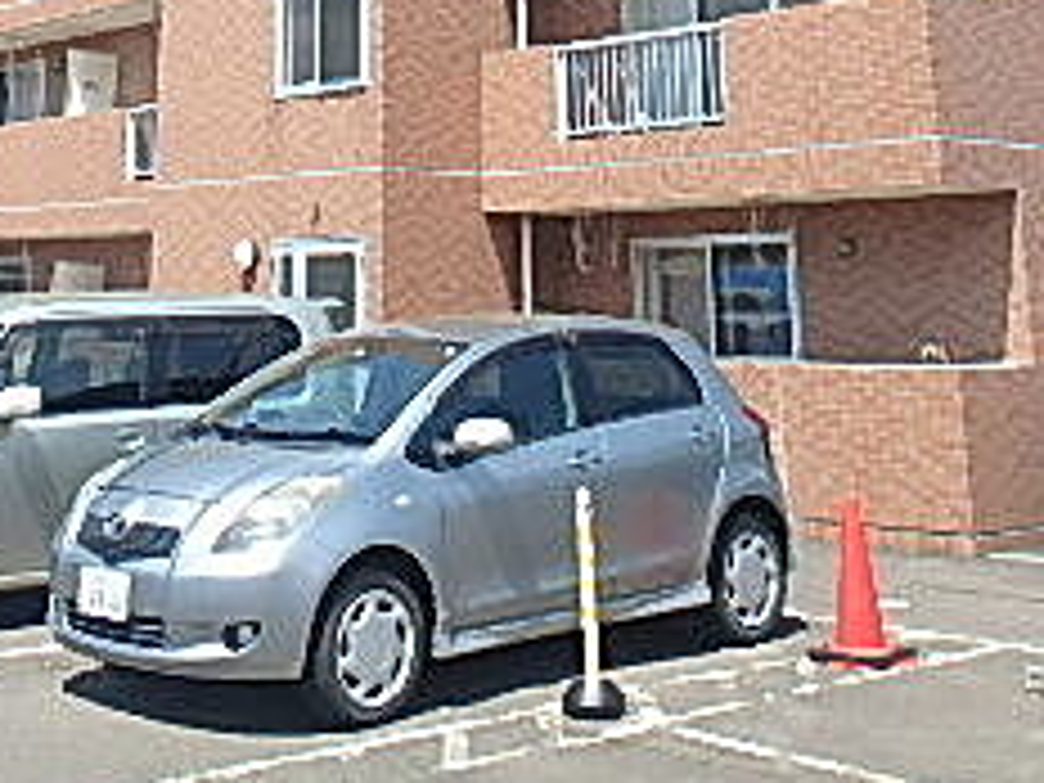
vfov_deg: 22.4
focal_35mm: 58
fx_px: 1749
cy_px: -248
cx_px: 328
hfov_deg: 32.9
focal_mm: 3.7
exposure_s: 1/800
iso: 125
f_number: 3.5
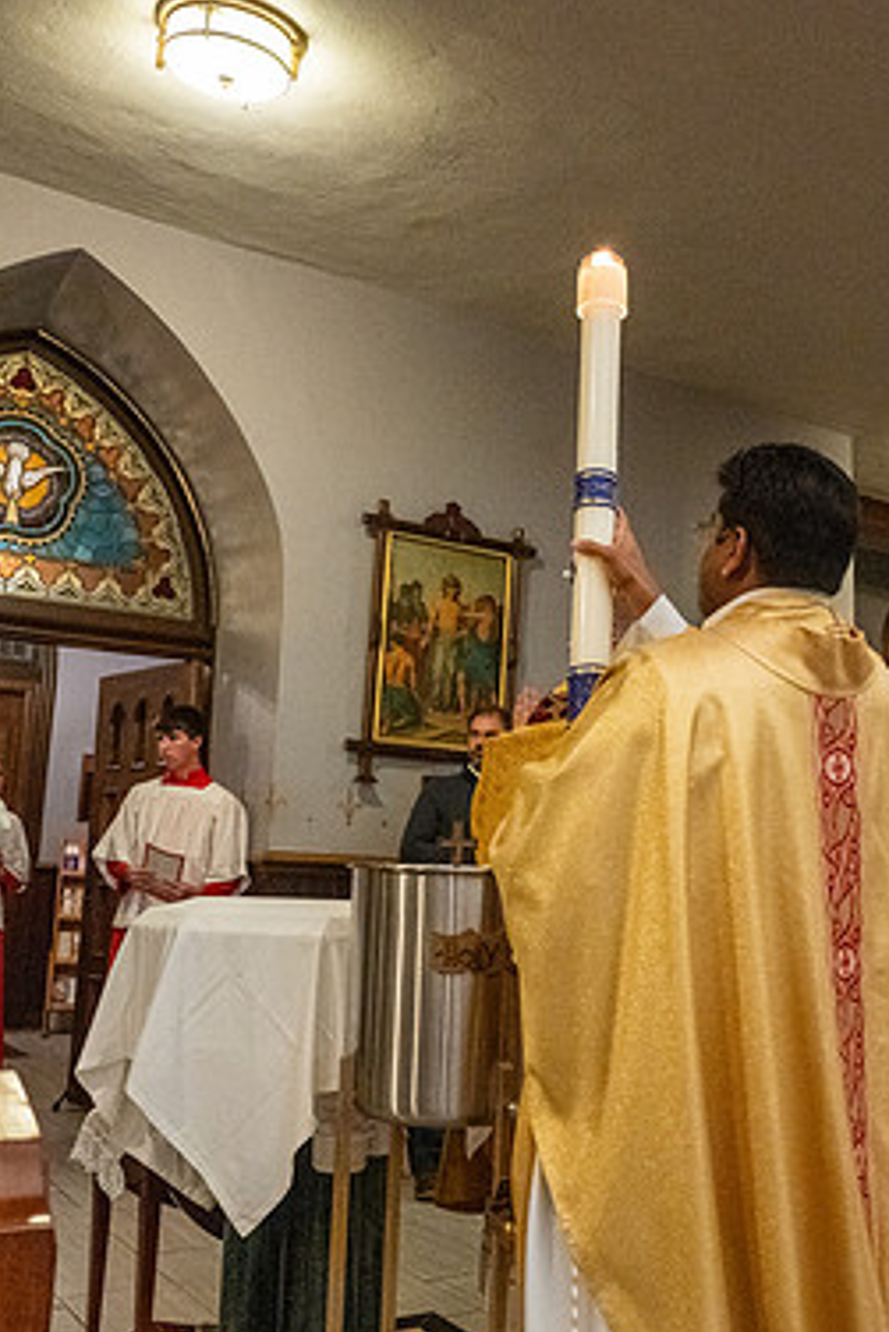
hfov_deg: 35.8
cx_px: 531
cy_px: 671
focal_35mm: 37
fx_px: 1369
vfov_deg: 51.9
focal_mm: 24
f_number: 6.3
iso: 5000
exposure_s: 1/60
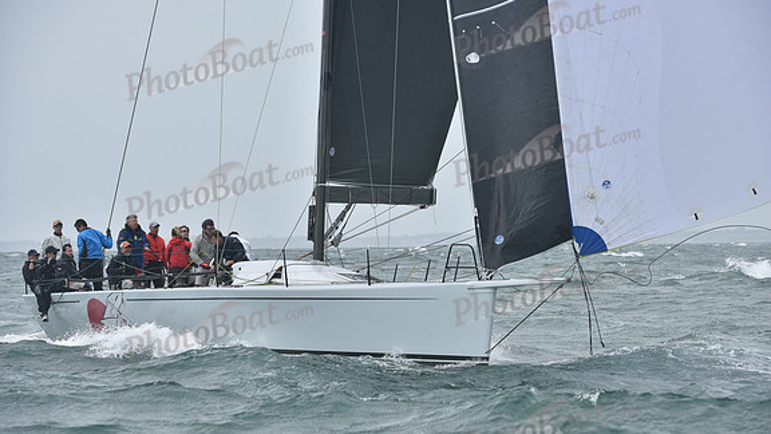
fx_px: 4314
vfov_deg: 5.8
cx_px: 384
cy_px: 240
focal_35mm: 211
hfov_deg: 10.2
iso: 320
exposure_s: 1/1000
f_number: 7.1
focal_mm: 200
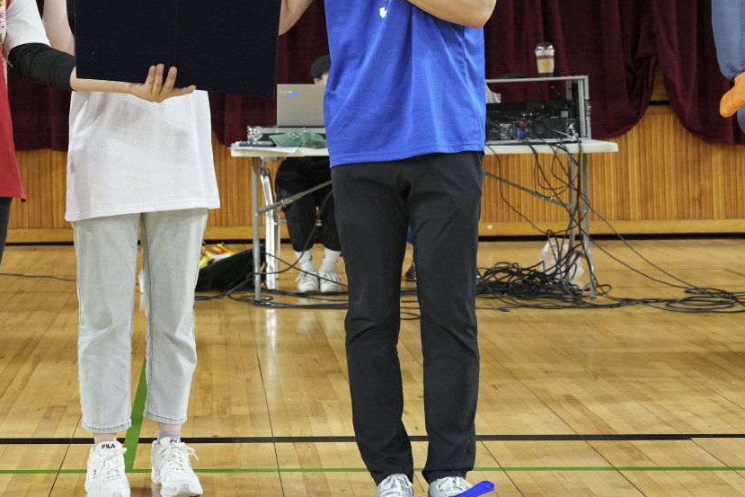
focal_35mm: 76
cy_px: 34
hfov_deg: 26.1
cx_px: 136
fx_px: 1573
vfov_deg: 17.6
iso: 2500
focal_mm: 35
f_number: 4
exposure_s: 1/160
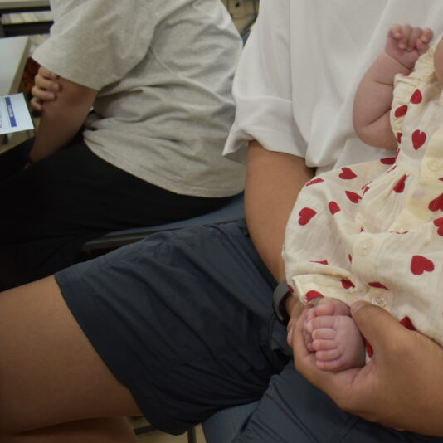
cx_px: 405
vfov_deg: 38.2
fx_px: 637
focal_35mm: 44
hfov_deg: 35.9
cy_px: 185
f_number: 5
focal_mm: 18
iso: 400
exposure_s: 1/100
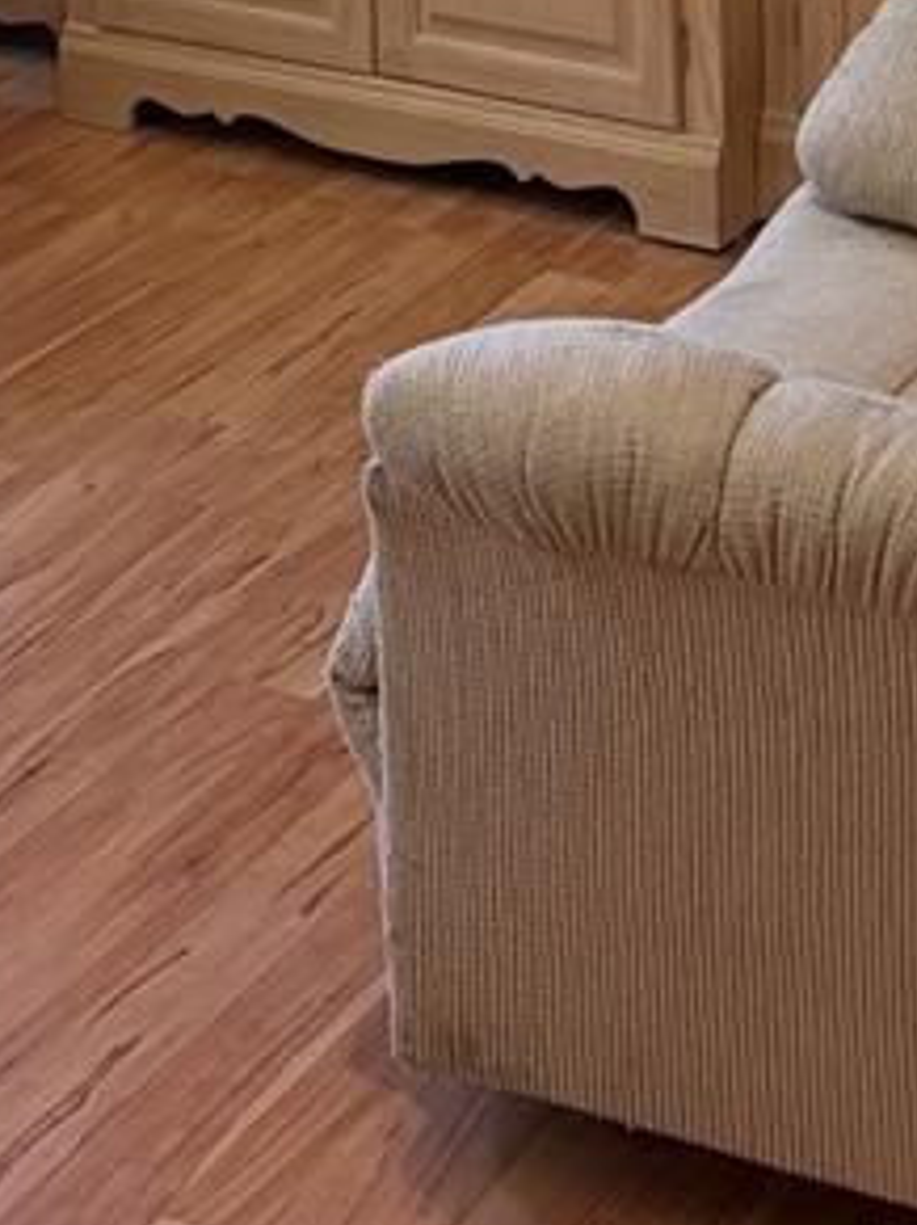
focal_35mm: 99
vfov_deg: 15.9
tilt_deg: -0.8
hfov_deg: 14.9
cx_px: 694
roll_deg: +0.7
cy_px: -1166
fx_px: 3499
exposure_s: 1/60
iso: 320
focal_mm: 6.76
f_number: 1.78
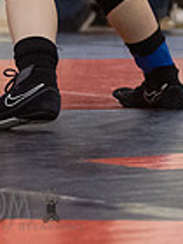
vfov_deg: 4.7
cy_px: -59
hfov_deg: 3.6
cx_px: -94
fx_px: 2932
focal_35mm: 416
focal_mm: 86
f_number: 3.5
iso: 8000
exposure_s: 1/400
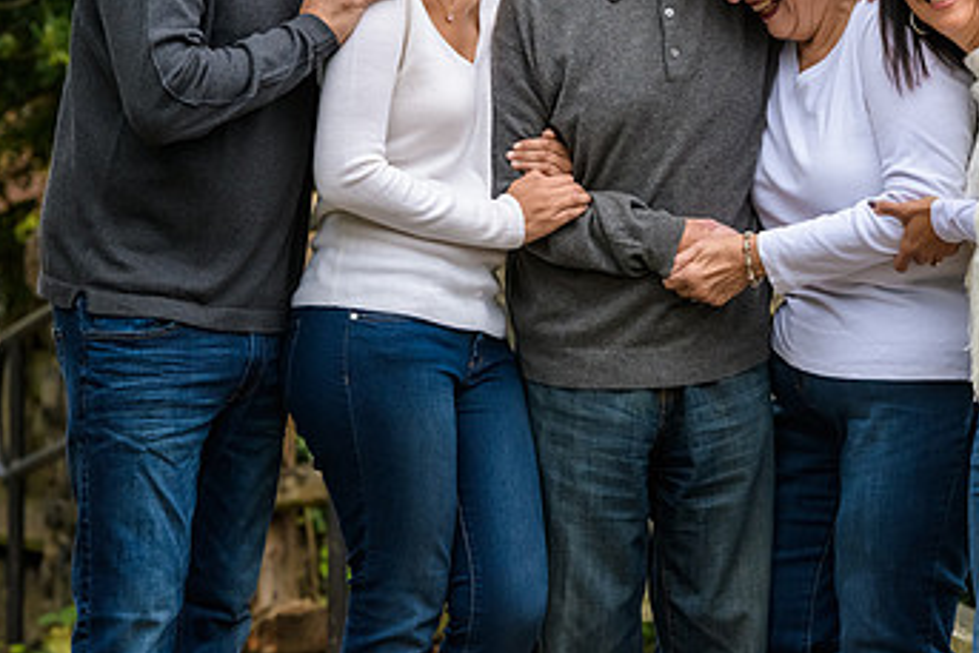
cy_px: 115
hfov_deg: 9.0
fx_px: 6230
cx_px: 545
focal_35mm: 229
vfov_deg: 6.0
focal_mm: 130
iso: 1000
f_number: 5.6
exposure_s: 1/400
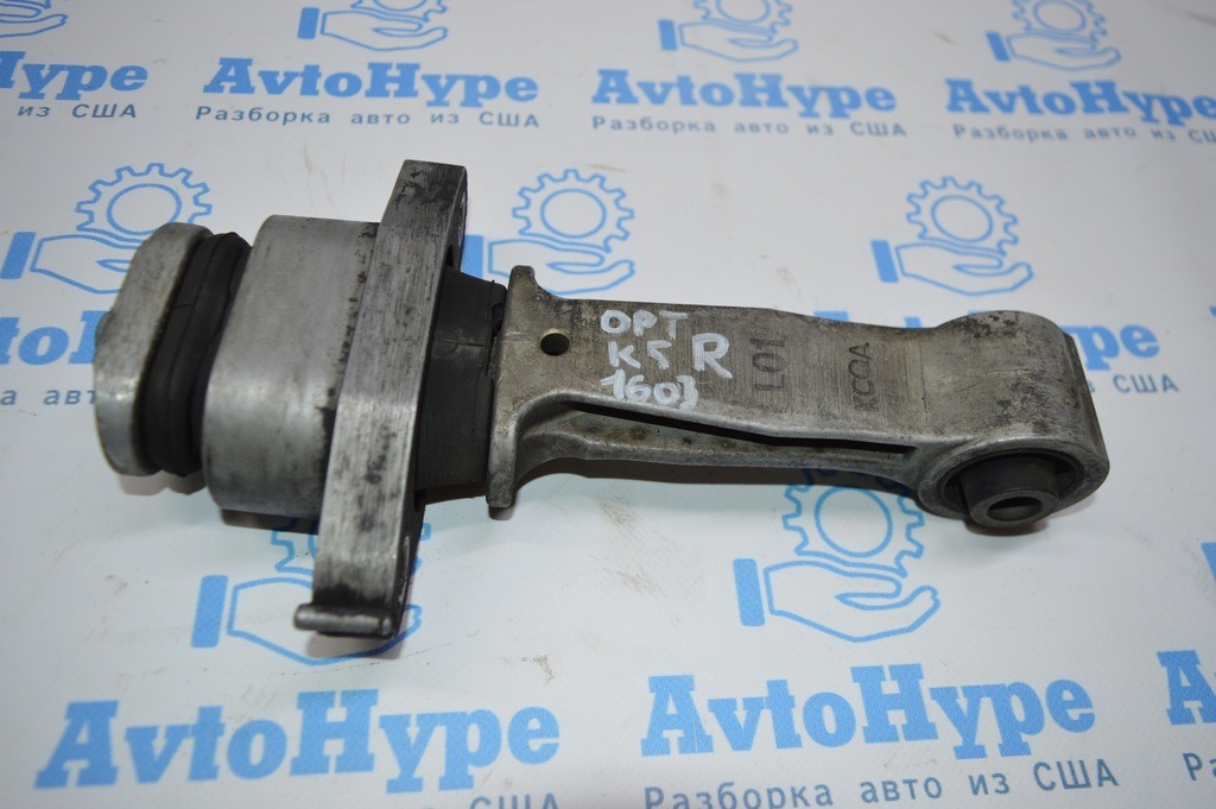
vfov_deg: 47.9
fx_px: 911
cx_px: 608
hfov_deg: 67.4
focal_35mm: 27
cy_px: 404
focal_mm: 18
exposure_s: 1/125
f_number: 4
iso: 320
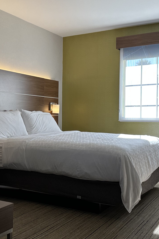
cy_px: 121
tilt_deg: -1.9
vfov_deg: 41.9
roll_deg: -0.7
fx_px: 311
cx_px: 44
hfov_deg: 28.3
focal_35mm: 47
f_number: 1.78
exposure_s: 1/332
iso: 80
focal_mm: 6.86
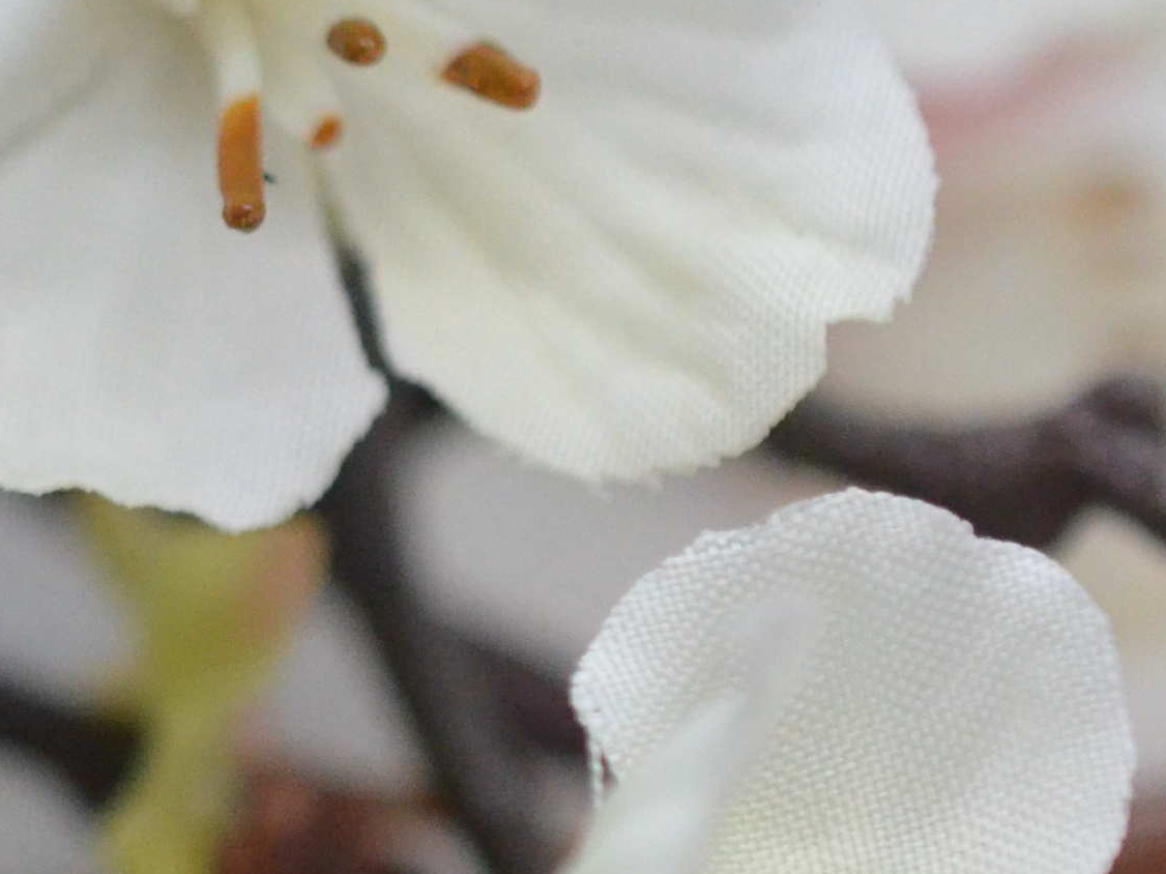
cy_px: 532
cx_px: -544
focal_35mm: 252
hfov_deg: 7.7
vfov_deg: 5.9
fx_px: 8487
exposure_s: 1/2500
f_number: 4
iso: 2500
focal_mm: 40
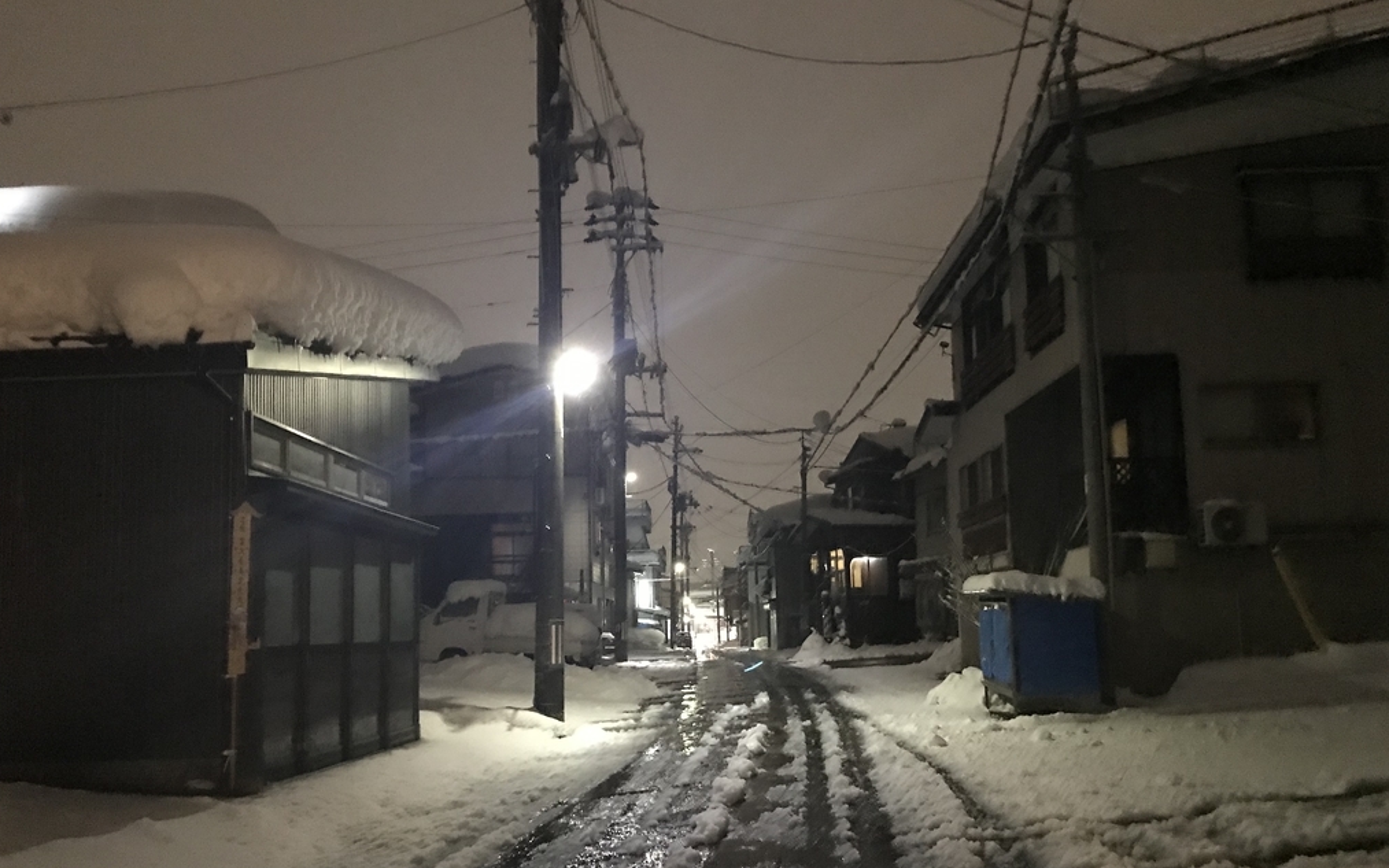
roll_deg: +2.6
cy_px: 513
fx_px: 1136
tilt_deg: +9.0
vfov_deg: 41.7
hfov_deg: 62.9
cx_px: 692
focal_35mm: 30
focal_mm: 3.99
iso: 200
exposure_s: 1/4
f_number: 1.8
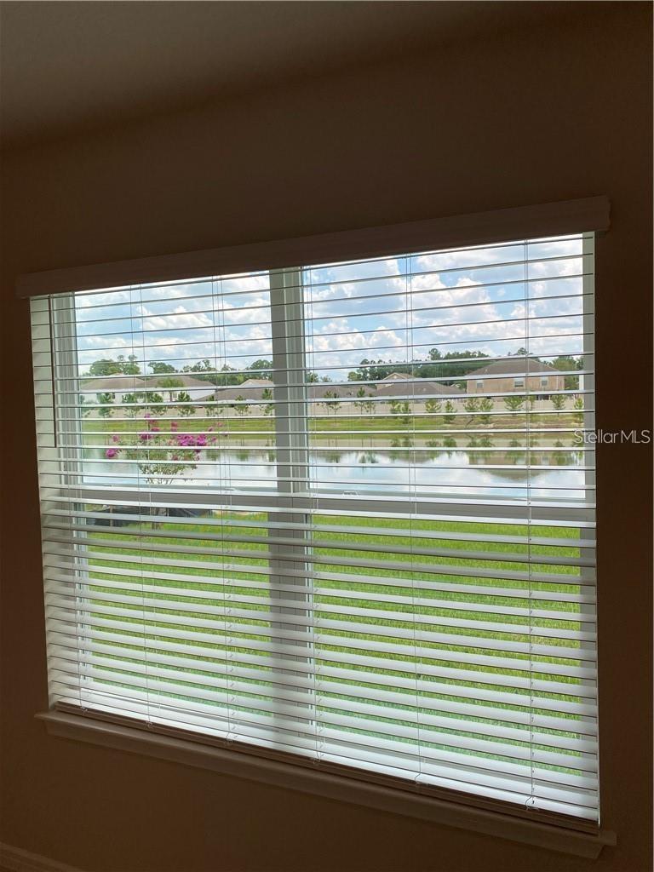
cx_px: 327
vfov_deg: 67.3
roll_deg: +2.0
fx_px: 655
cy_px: 436
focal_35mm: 26
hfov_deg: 53.1
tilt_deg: -3.1
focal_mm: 4.25
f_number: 1.8
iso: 32
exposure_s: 1/934
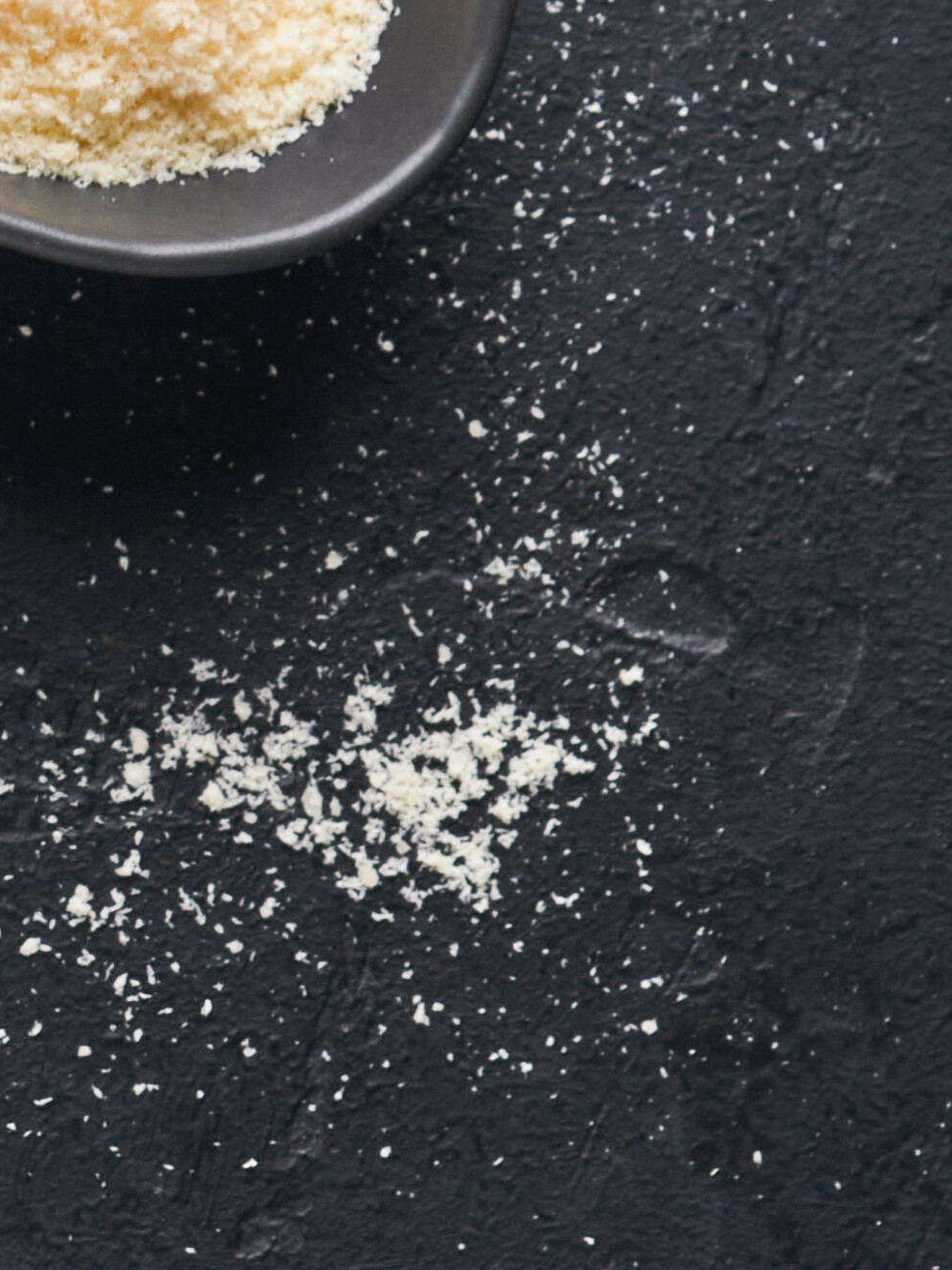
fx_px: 14629
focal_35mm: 399
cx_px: -1245
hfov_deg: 3.7
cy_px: 1102
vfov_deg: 5.0
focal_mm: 60
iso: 160
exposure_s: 1/160
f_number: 9
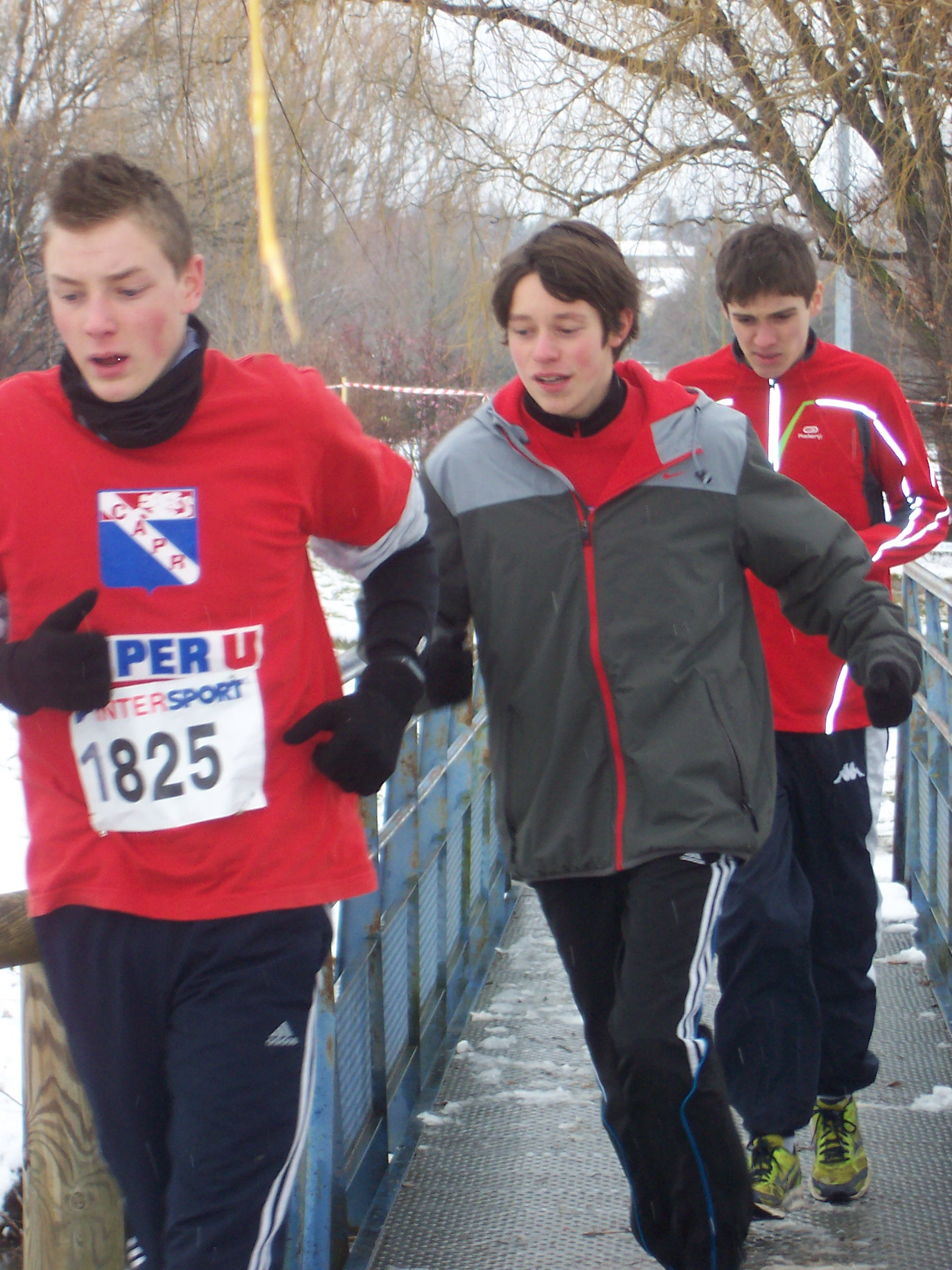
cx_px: 476
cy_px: 635
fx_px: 5280
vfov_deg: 13.7
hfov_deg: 10.3
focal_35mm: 144
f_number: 4.9
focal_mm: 22.4
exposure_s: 1/180
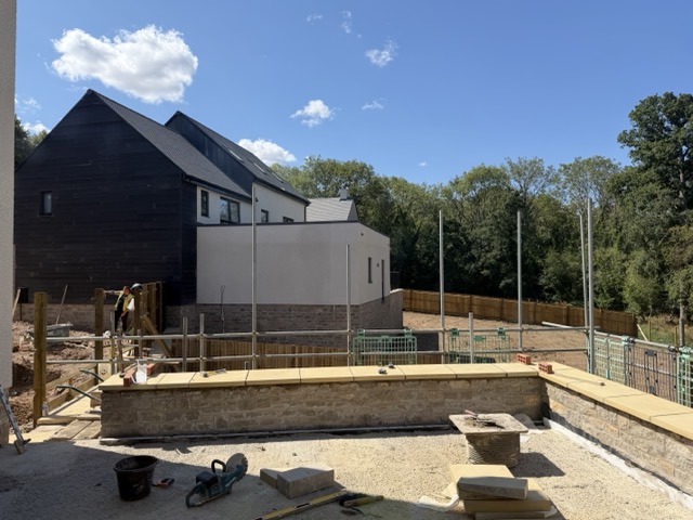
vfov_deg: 56.8
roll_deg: -0.2
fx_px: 480
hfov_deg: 71.6
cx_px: 346
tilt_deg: +0.7
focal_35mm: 24
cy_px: 260
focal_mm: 6.76
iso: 80
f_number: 1.78
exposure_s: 1/3584
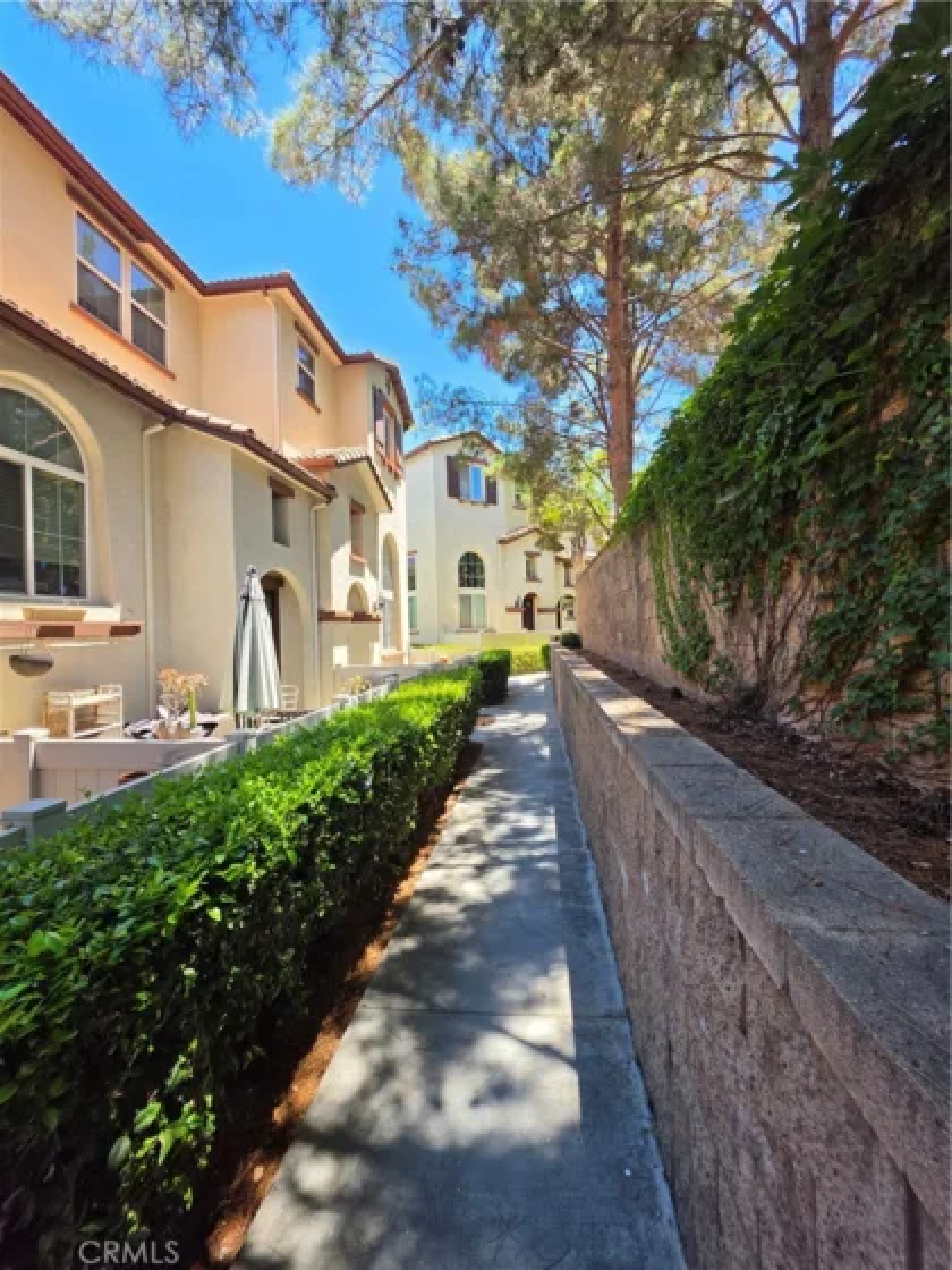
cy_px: 635
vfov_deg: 106.2
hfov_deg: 89.9
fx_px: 477
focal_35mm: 13
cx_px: 476
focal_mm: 2.2
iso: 32
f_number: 1.9
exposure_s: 1/479
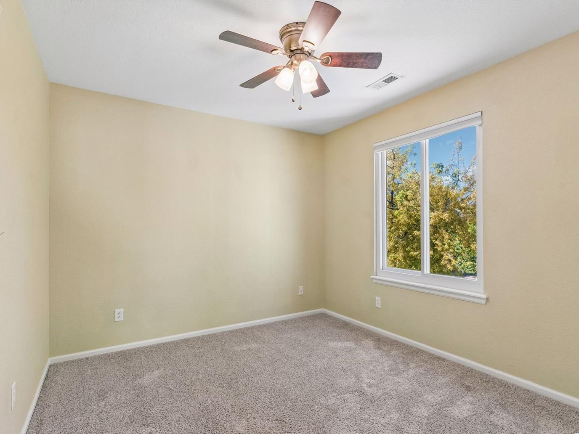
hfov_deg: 84.6
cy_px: 222
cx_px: 306
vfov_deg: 68.7
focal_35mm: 19
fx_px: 318
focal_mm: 17
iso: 400
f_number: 9
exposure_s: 1/25
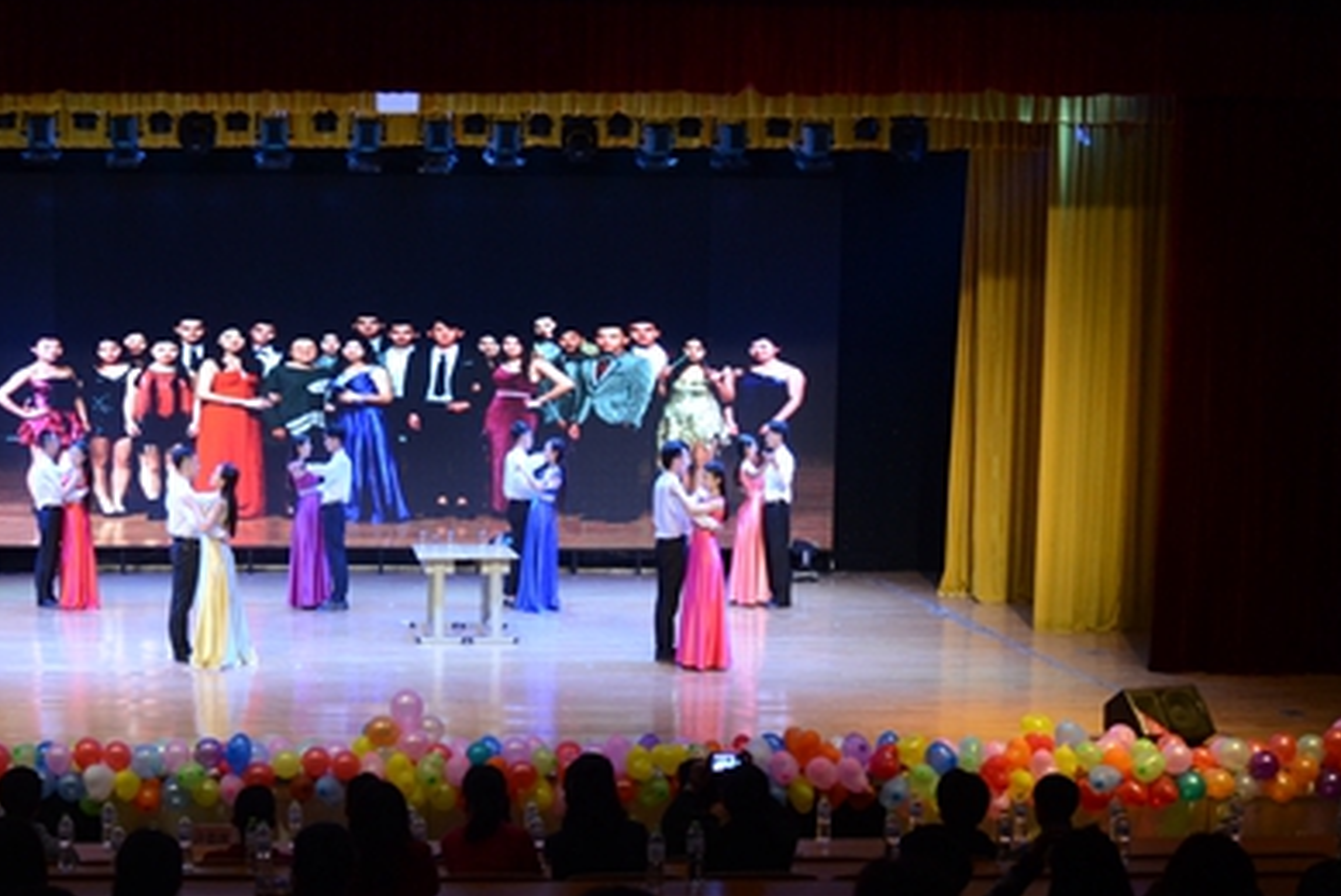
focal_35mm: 52
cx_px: 386
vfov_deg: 26.0
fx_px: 1932
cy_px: 570
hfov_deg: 37.6
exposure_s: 1/50
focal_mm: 21
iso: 800
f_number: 4
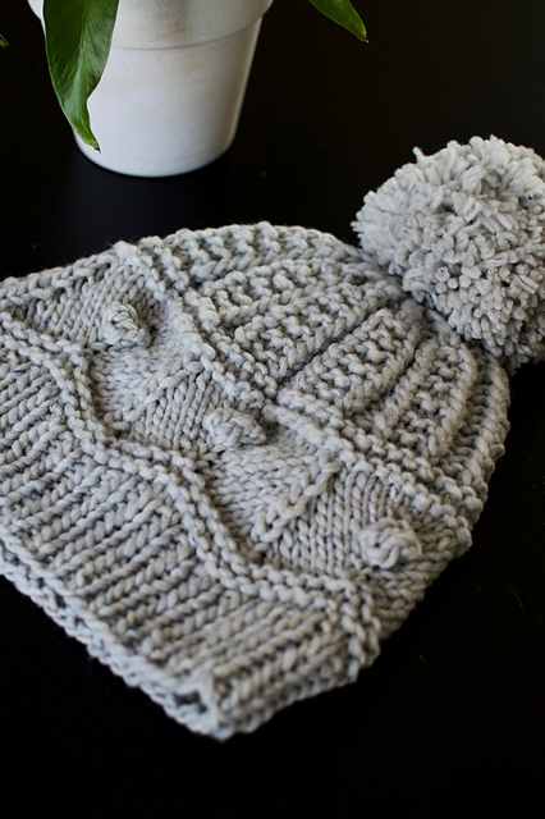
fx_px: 1193
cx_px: 272
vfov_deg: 37.9
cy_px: 410
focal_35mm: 52
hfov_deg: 25.7
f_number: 2.8
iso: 400
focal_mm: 35
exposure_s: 1/160
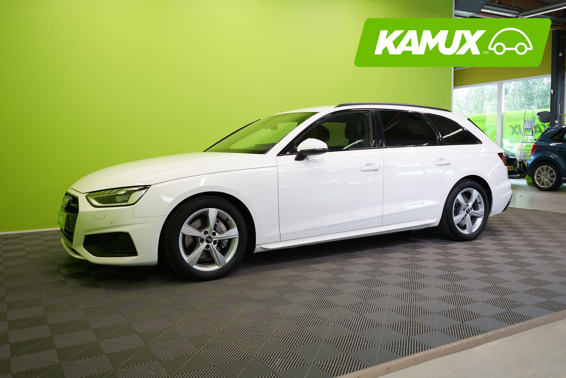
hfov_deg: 60.3
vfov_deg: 42.3
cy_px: 189
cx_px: 283
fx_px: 487
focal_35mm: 31
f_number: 5.6
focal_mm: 31
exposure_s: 1/30
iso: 400
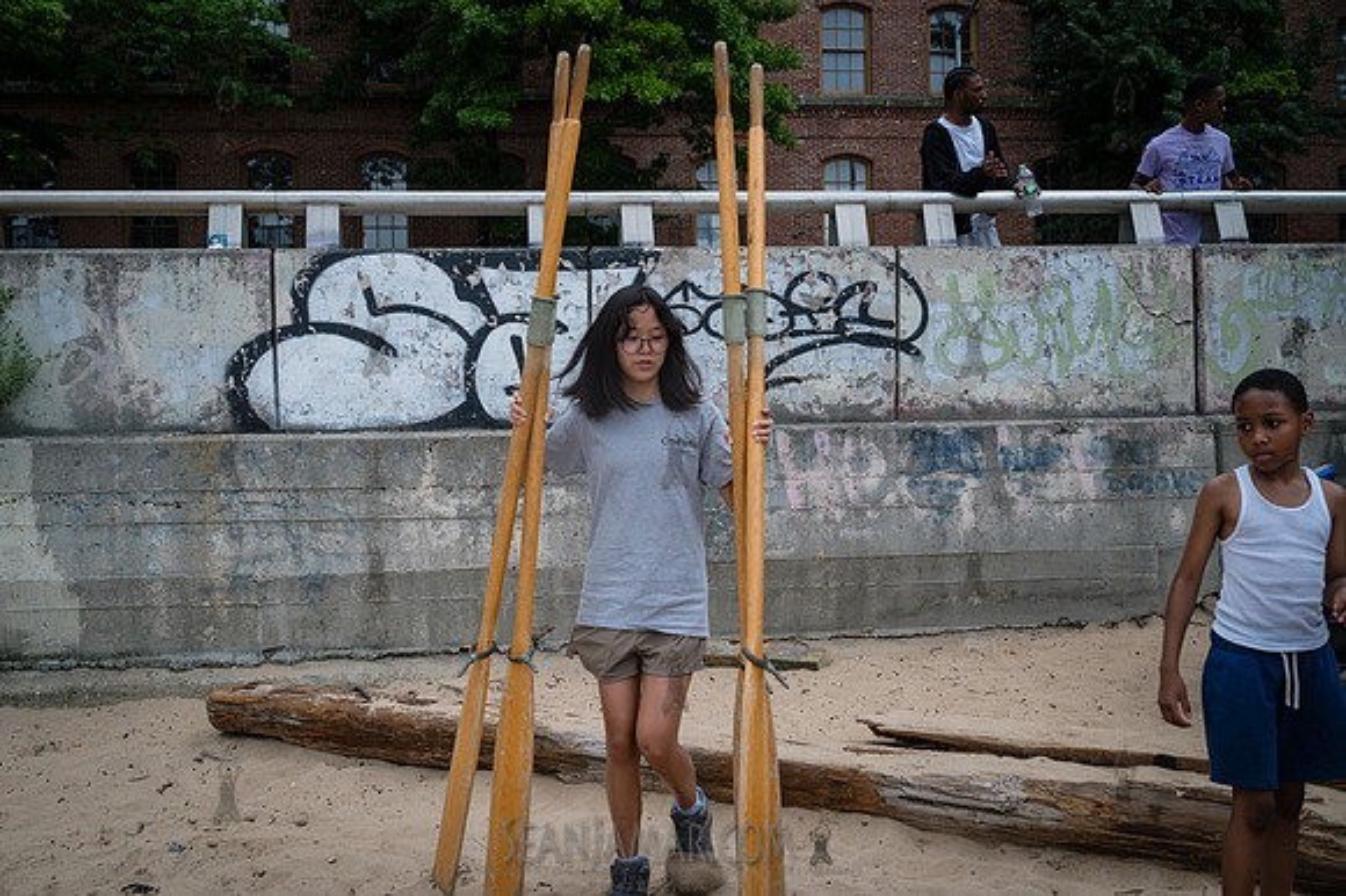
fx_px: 1311
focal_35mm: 35
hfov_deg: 54.3
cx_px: 673
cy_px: 448
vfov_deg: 37.7
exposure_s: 1/640
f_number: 5
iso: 160
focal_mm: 35
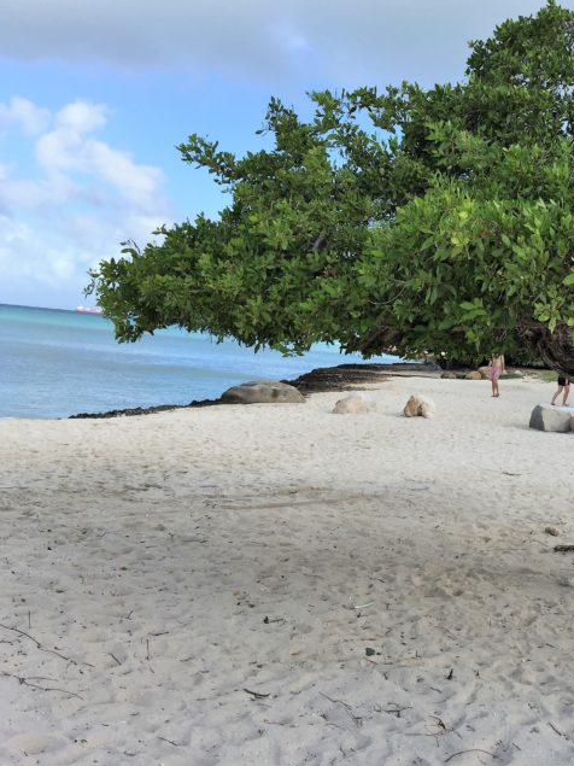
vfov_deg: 47.9
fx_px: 863
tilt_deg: -0.2
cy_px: 383
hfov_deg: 35.5
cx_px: 467
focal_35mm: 39
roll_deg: -7.1
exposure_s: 1/1522
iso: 32
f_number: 2.2
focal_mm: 4.15
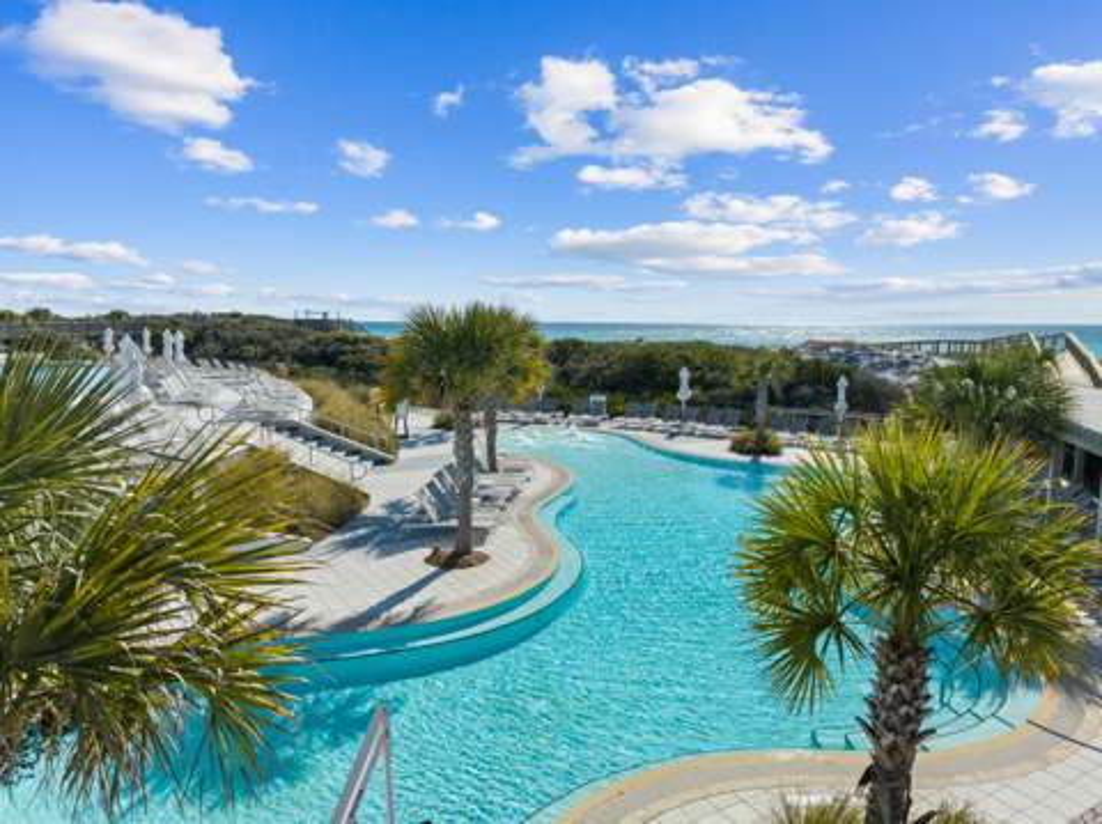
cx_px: 551
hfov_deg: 71.7
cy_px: 412
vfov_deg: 56.7
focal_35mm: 24
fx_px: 763
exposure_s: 1/640
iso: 100
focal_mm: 12.29
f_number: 2.8
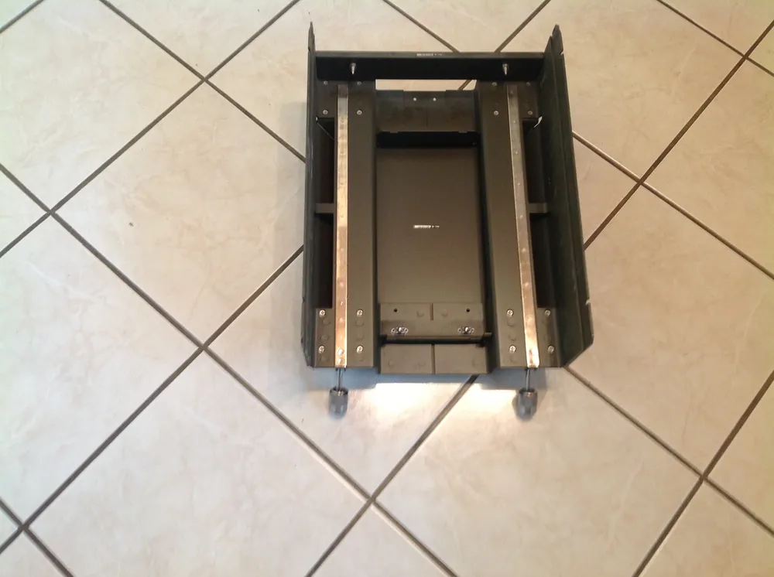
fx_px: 781
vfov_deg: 40.6
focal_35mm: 35
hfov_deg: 52.7
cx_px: 387
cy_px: 288
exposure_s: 1/15
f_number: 2.4
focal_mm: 4.28
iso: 125
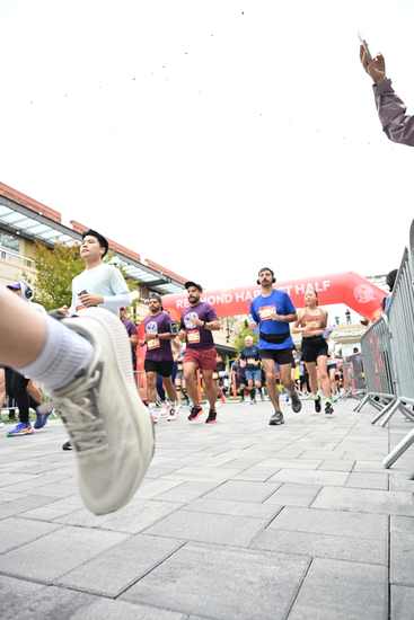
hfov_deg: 53.2
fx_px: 414
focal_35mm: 24
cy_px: 310
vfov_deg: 73.7
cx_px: 207
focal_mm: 24
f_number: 4
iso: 2000
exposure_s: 1/640
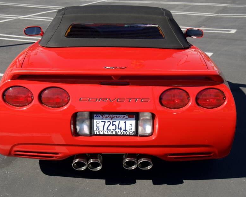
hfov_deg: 33.6
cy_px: 93
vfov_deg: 27.1
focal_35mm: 56
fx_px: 408
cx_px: 116
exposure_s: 1/200
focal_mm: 30
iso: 100
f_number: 4.5
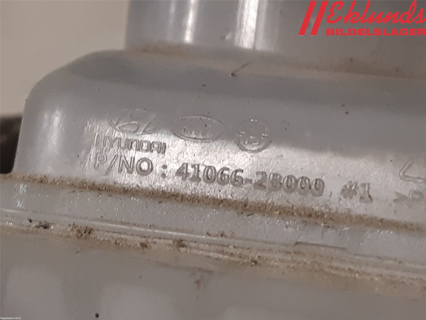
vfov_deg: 53.1
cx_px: 213
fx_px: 320
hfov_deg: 67.3
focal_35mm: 26
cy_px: 160
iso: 125
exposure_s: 1/50
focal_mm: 3.93
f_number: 1.7
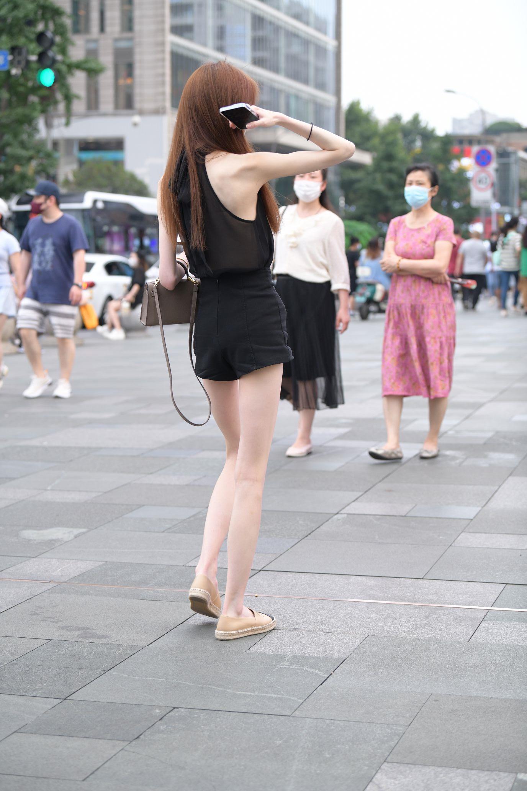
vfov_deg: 28.8
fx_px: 1537
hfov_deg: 19.5
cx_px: 264
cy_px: 396
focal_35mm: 70
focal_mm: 70
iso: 800
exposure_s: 1/500
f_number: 3.5
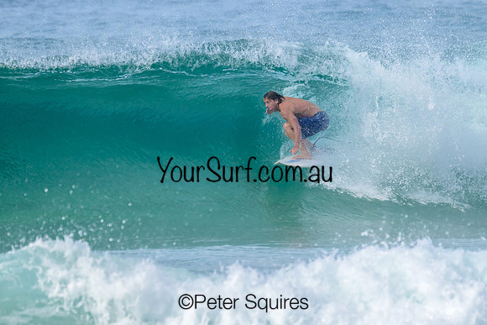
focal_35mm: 787
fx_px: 10652
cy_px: 140
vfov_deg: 1.7
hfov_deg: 2.6
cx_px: 320
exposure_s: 1/2000
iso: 800
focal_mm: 600
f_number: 11
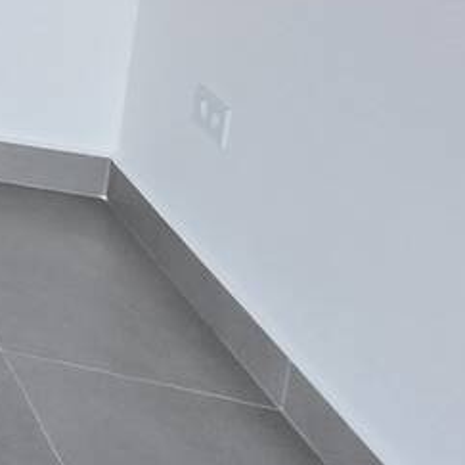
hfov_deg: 11.8
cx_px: -901
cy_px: -277
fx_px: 1033
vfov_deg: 20.7
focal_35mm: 68
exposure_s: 1/60
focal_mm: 2.2
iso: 80
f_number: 2.2
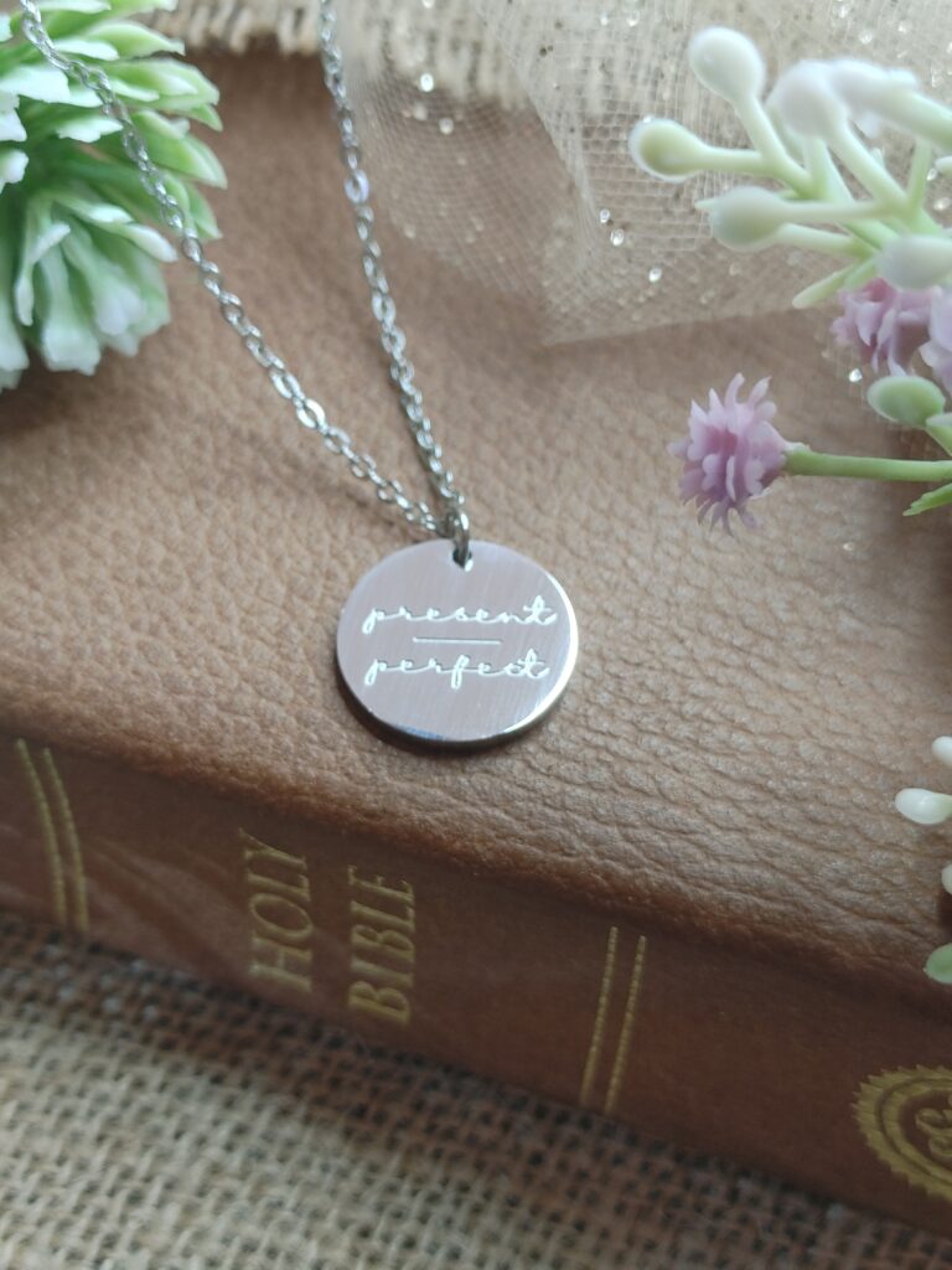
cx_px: 476
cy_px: 635
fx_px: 1907
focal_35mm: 52
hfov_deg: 28.0
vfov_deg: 36.8
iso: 150
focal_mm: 5.58
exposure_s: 1/25
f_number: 1.8
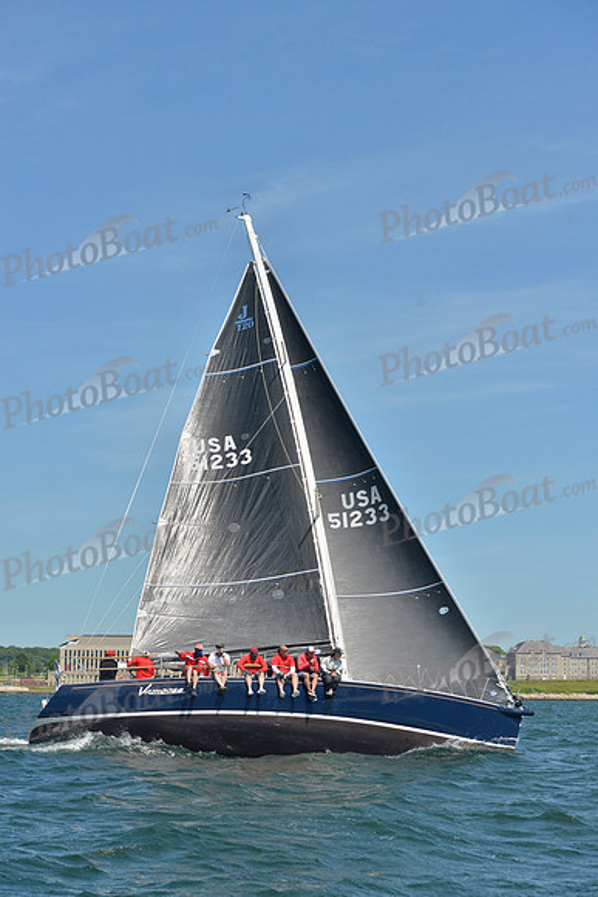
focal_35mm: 70
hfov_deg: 19.5
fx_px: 1743
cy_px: 448
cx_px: 299
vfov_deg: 28.8
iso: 280
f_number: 8
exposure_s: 1/1250
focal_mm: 70
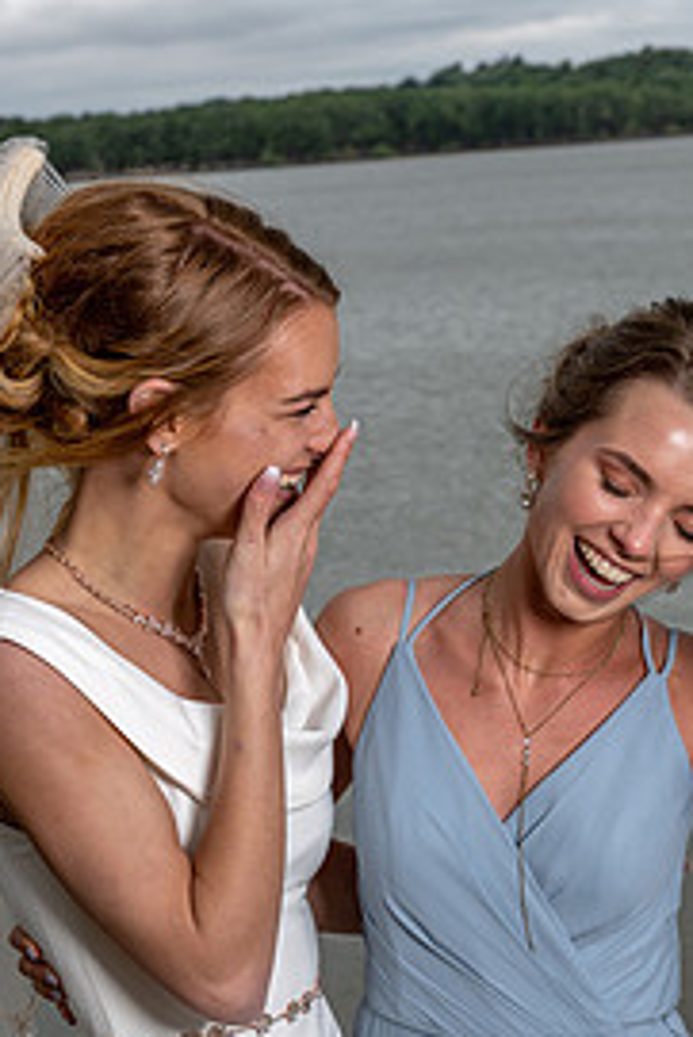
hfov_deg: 16.5
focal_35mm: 83
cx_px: 371
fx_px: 2393
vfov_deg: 24.2
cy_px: 784
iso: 100
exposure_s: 1/250
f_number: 7.1
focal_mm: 50
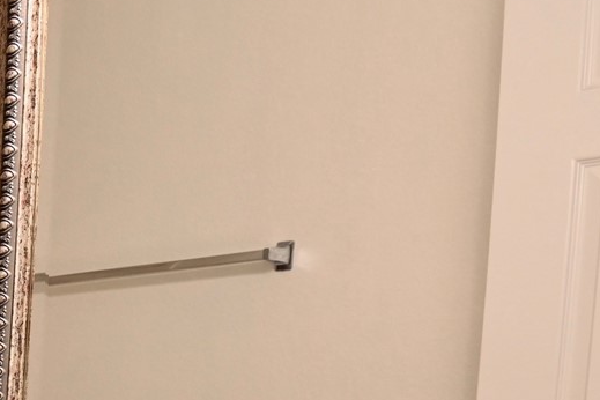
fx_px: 1117
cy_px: 616
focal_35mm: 67
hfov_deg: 20.0
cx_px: -527
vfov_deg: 17.9
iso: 1000
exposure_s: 1/25
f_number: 7.1
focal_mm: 16
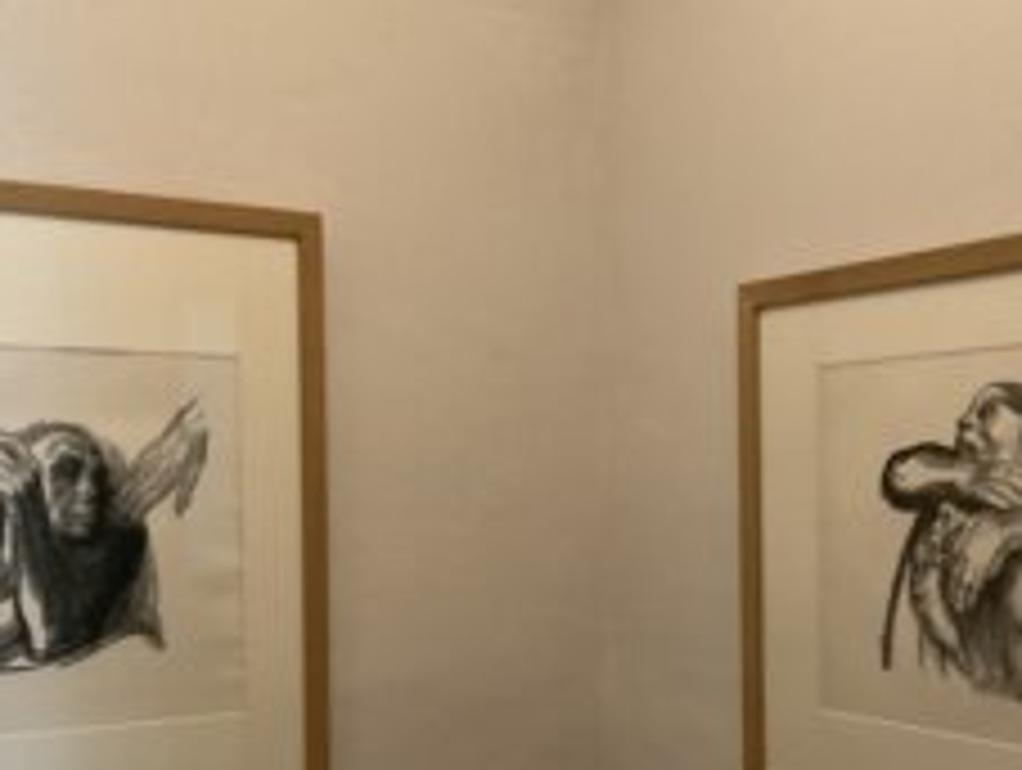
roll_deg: -0.3
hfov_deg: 37.3
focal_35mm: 51
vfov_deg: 28.2
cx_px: 594
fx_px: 1508
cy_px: 590
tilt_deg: -5.2
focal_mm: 3
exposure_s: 1/25
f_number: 1.8
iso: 320
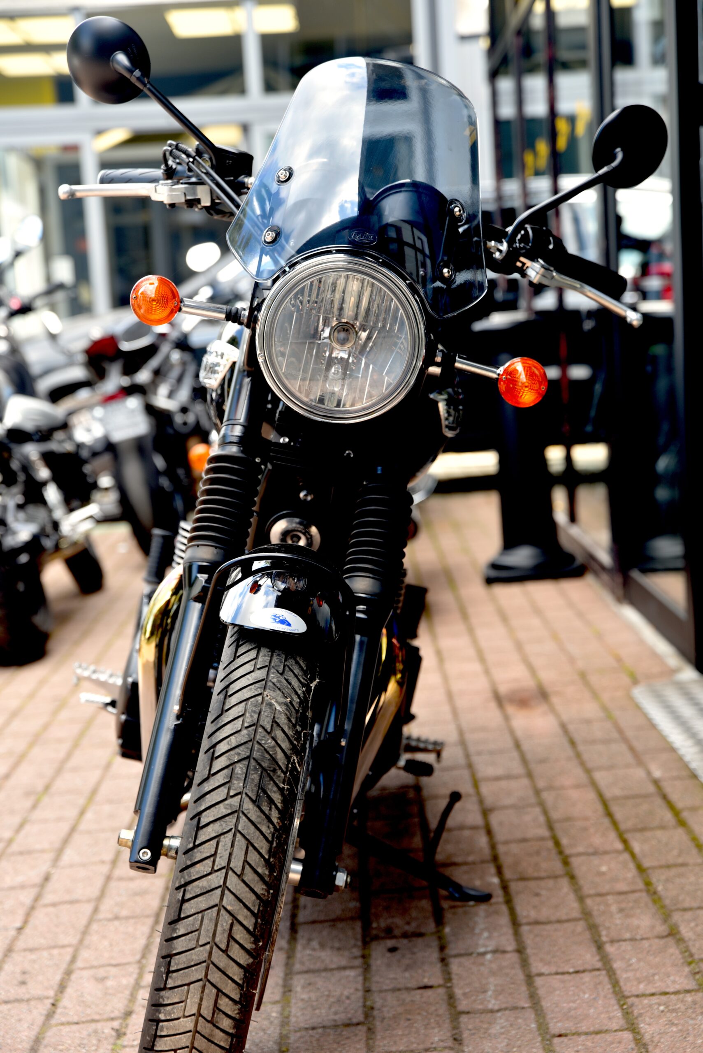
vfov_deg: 28.8
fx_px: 2048
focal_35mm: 70
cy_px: 526
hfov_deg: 19.5
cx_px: 352
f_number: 4
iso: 100
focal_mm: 70
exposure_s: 1/60
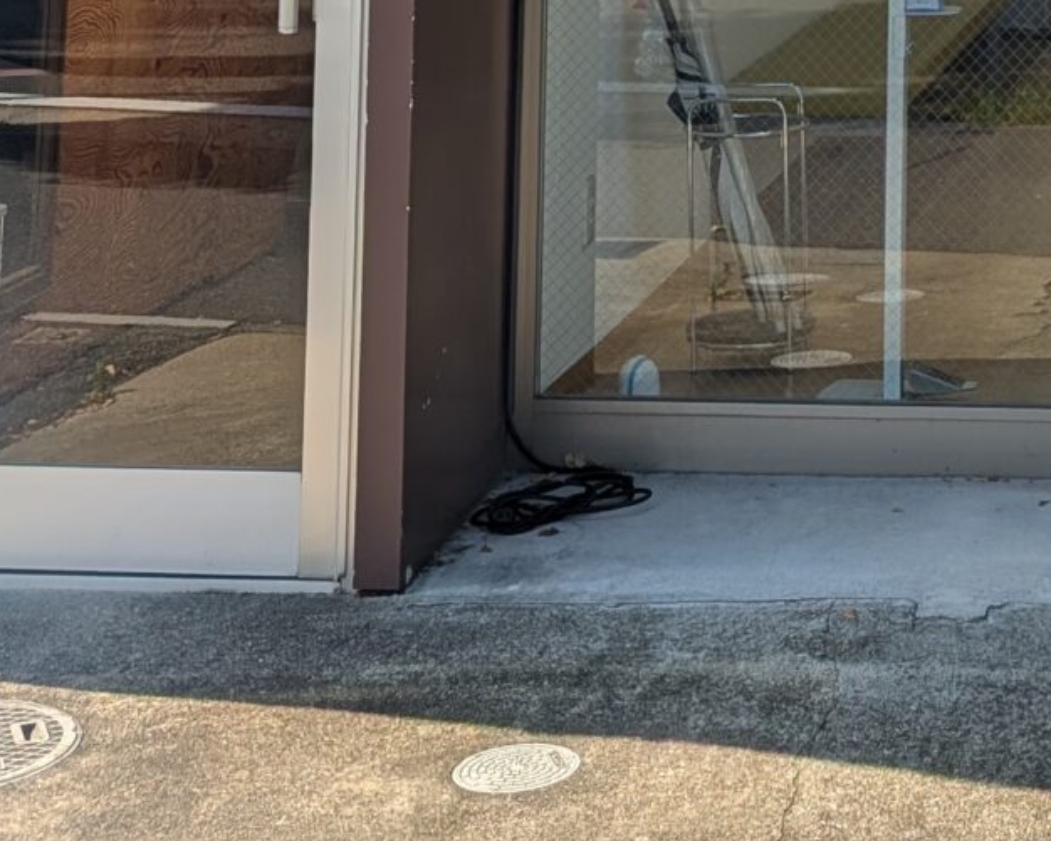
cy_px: -913
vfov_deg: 13.4
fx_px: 2987
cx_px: 1058
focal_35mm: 96
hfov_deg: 19.4
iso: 17
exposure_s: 1/790
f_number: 1.68
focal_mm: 6.9
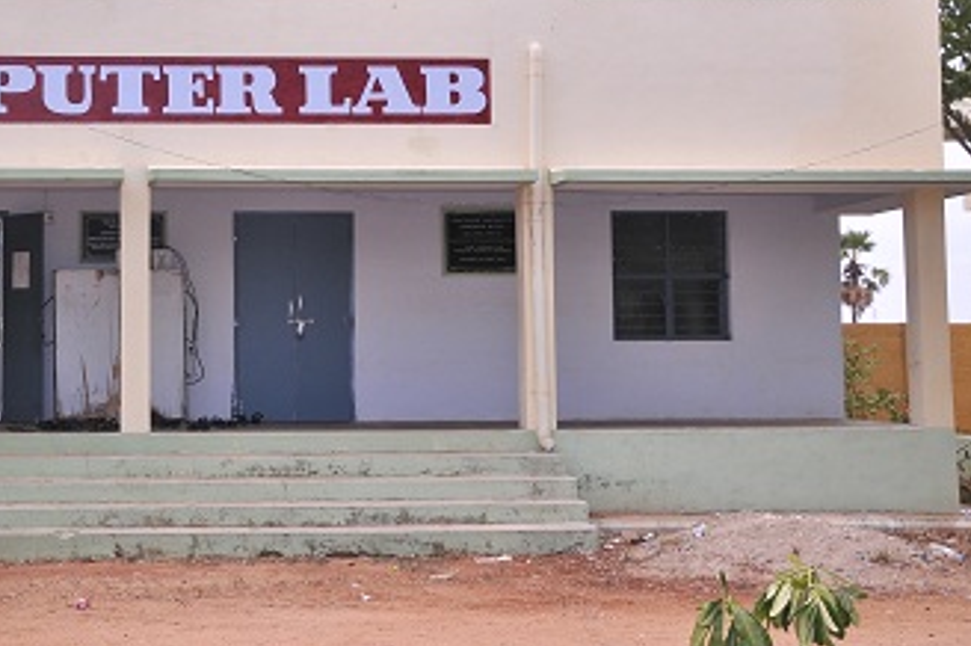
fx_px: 1693
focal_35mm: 63
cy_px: 242
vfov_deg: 21.5
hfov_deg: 31.0
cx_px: 169
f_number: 13
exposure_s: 1/125
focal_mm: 25
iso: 200
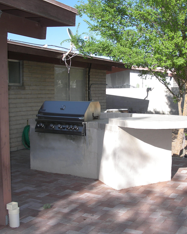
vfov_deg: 38.0
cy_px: 119
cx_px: 113
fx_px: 339
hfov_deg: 30.8
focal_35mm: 49
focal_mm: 7.8
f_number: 2.8
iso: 80
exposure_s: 1/640
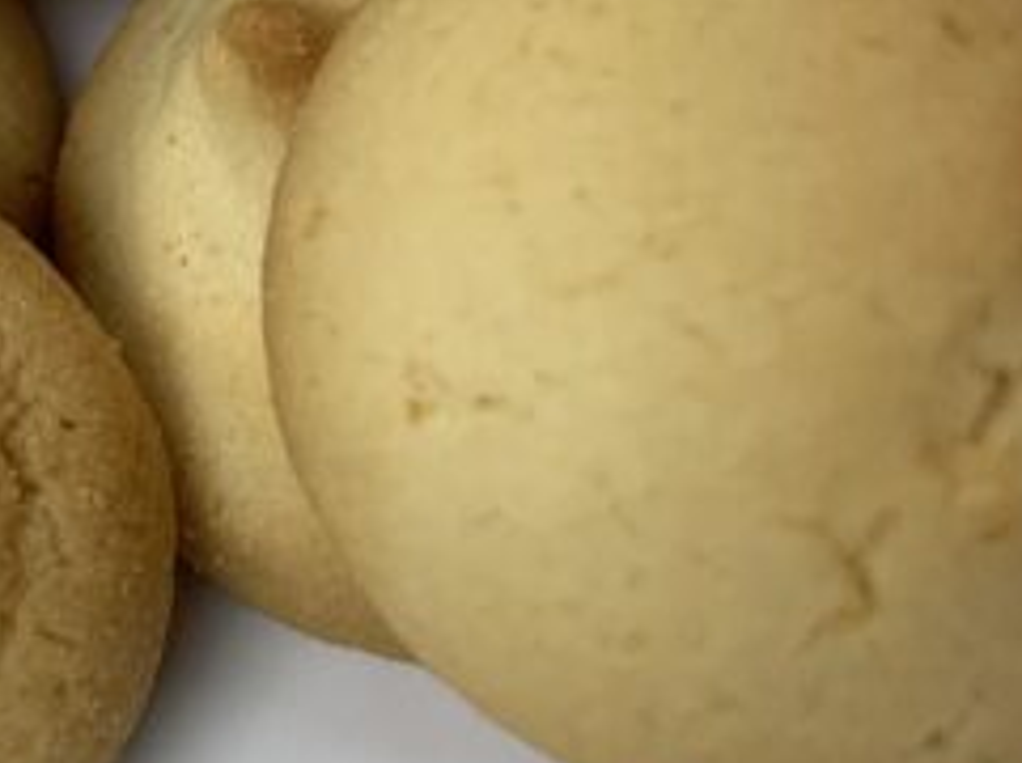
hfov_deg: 23.3
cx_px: 229
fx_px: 2447
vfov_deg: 17.6
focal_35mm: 83
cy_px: 199
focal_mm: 4.25
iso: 40
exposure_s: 1/120
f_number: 1.8
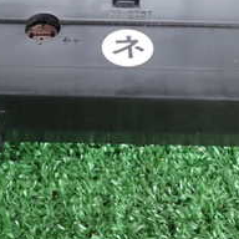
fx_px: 539
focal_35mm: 69
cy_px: 26
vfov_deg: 24.3
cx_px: 120
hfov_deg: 25.0
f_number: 2
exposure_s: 1/60
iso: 160
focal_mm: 4.5
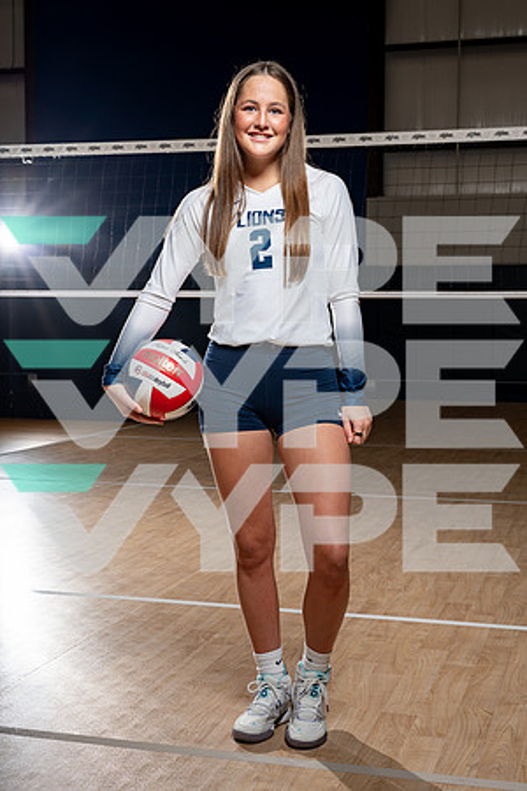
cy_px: 396
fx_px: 1142
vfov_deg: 38.2
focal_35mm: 52
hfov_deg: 26.0
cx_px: 264
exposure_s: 1/250
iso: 100
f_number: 8
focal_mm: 52
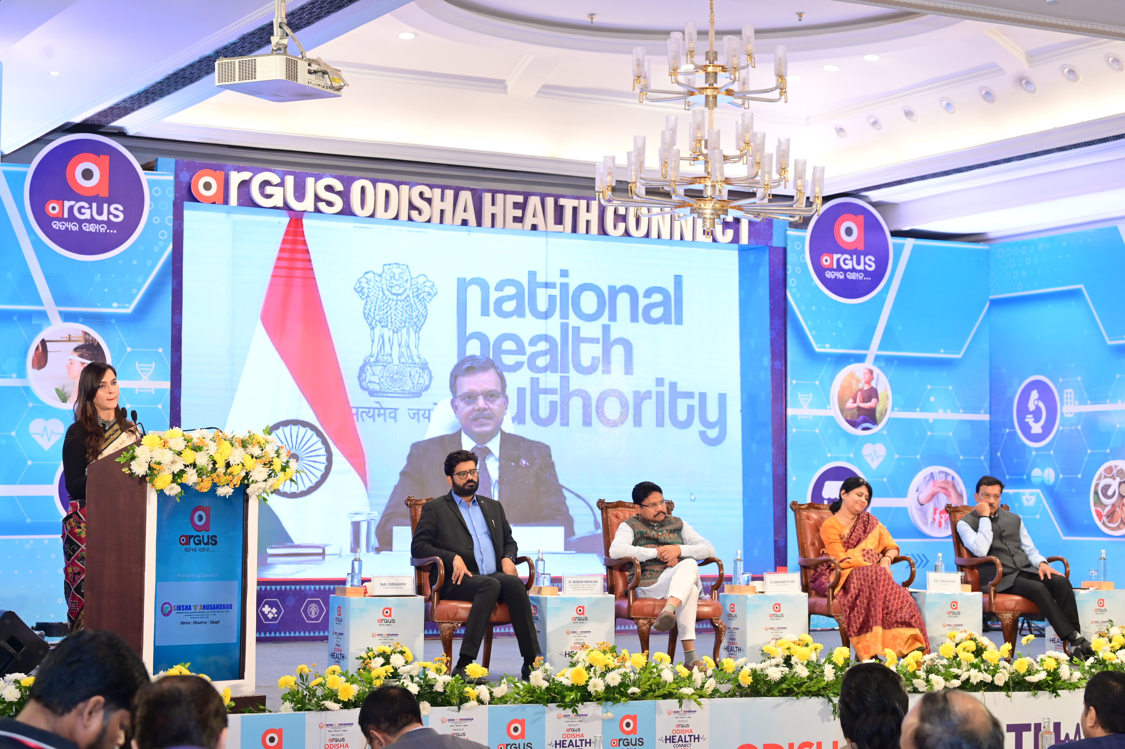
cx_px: 562
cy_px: 374
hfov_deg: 28.9
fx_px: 2186
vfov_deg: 19.4
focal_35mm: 70
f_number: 5.6
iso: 1600
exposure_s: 1/125
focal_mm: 70
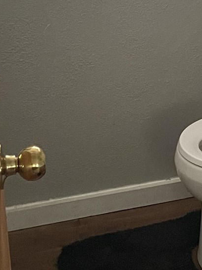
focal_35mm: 109
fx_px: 849
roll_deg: -2.2
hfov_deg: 12.7
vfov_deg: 17.7
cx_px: 322
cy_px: 19
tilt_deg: -20.3
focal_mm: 4.2
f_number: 1.6
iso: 400
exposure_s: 1/40
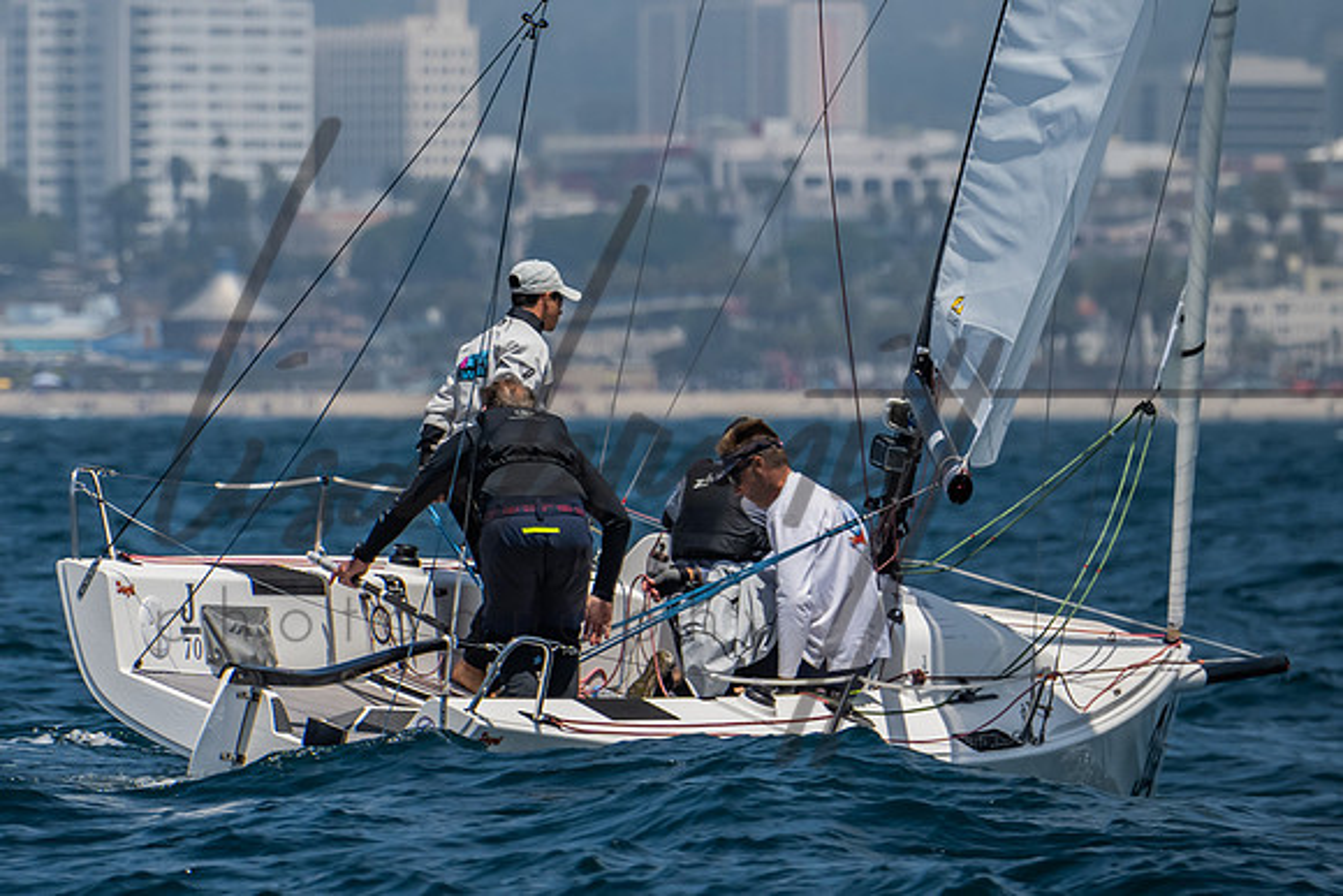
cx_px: 300
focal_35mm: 614
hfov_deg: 3.4
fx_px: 22913
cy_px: 188
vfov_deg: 2.2
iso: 400
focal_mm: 320
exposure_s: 1/3200
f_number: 6.3
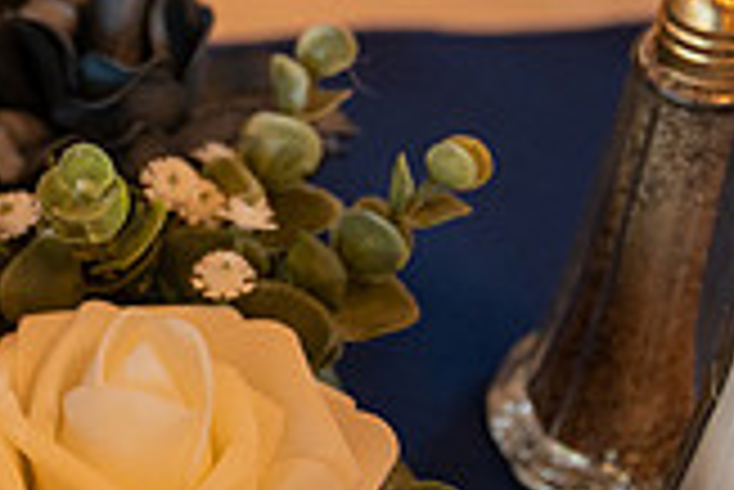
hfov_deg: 10.4
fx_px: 3836
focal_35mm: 188
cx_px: -495
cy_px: -142
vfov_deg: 7.2
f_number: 3.5
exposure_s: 1/50
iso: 1000
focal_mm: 50
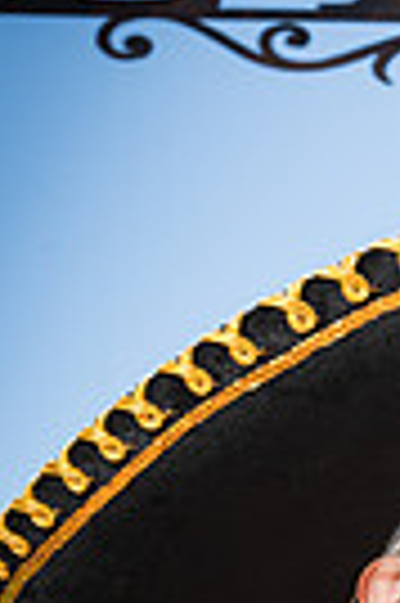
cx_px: 566
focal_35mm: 212
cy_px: 783
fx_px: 3542
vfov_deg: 9.5
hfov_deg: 6.4
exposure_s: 1/160
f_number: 8
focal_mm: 63
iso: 64
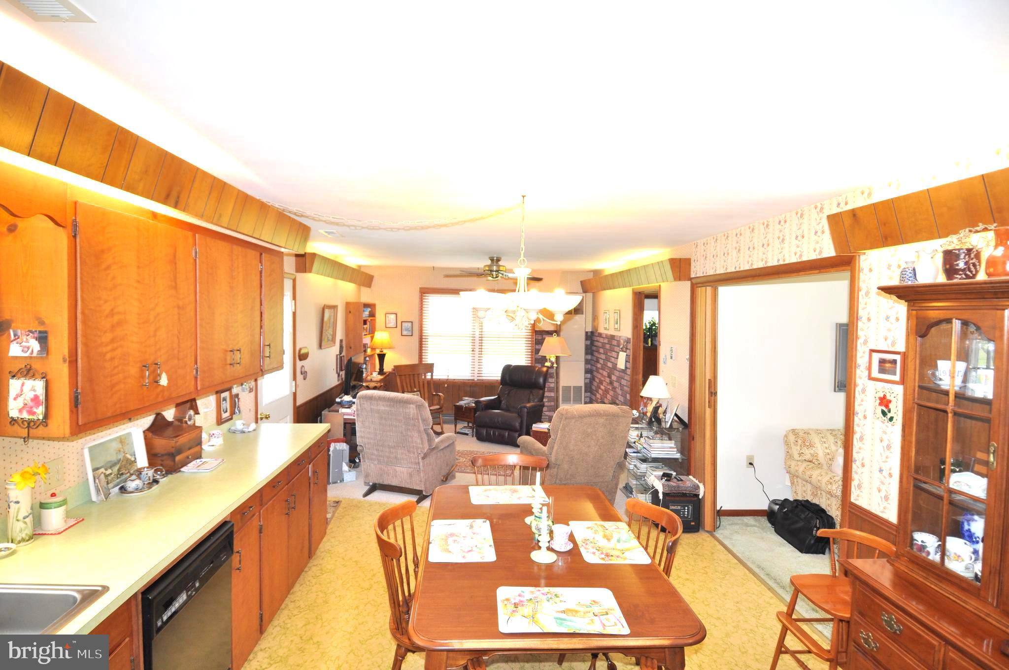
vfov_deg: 67.2
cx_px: 504
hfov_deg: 90.1
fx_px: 504
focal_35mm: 18
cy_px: 335
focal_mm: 12
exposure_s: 1/100
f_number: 5
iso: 400
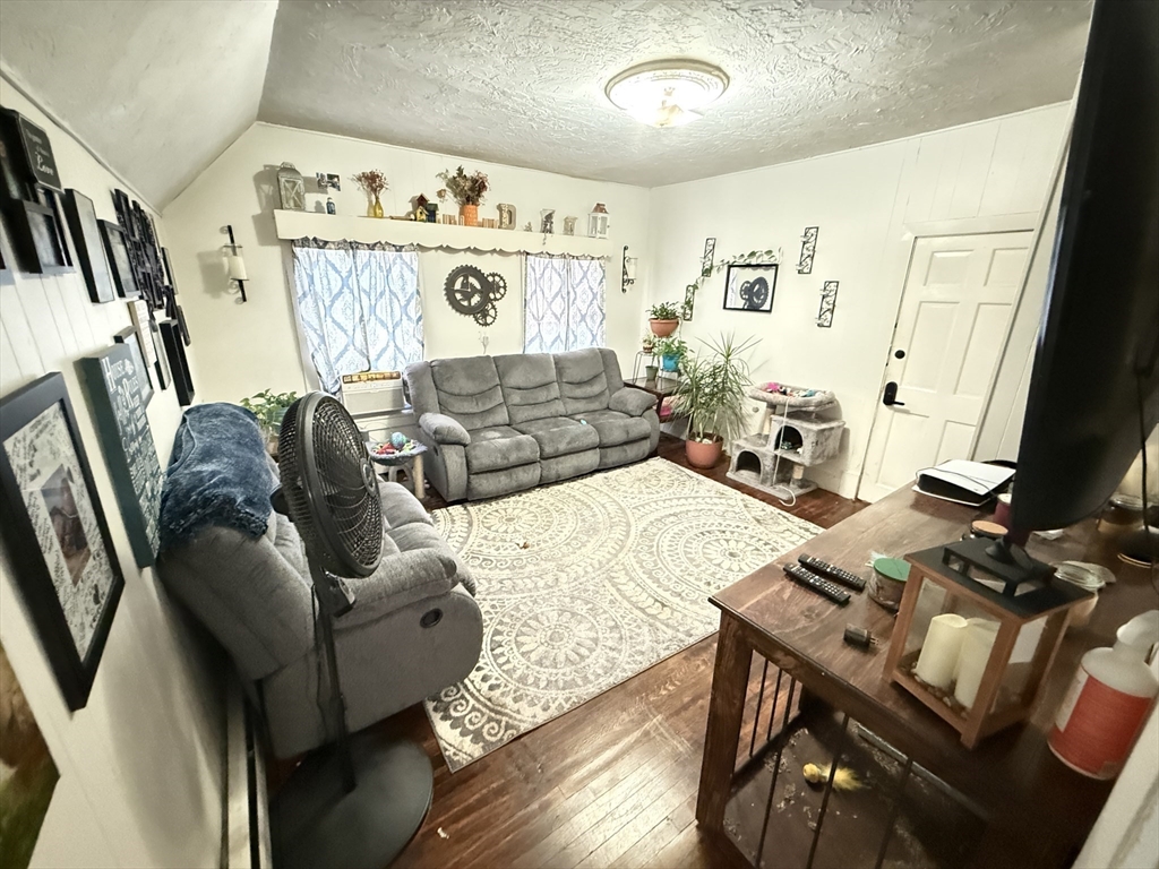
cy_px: 434
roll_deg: -1.1
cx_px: 580
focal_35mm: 14
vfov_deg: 85.7
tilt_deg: -17.3
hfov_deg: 102.1
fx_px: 469
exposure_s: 1/24
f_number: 2.2
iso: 2000
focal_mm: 2.22
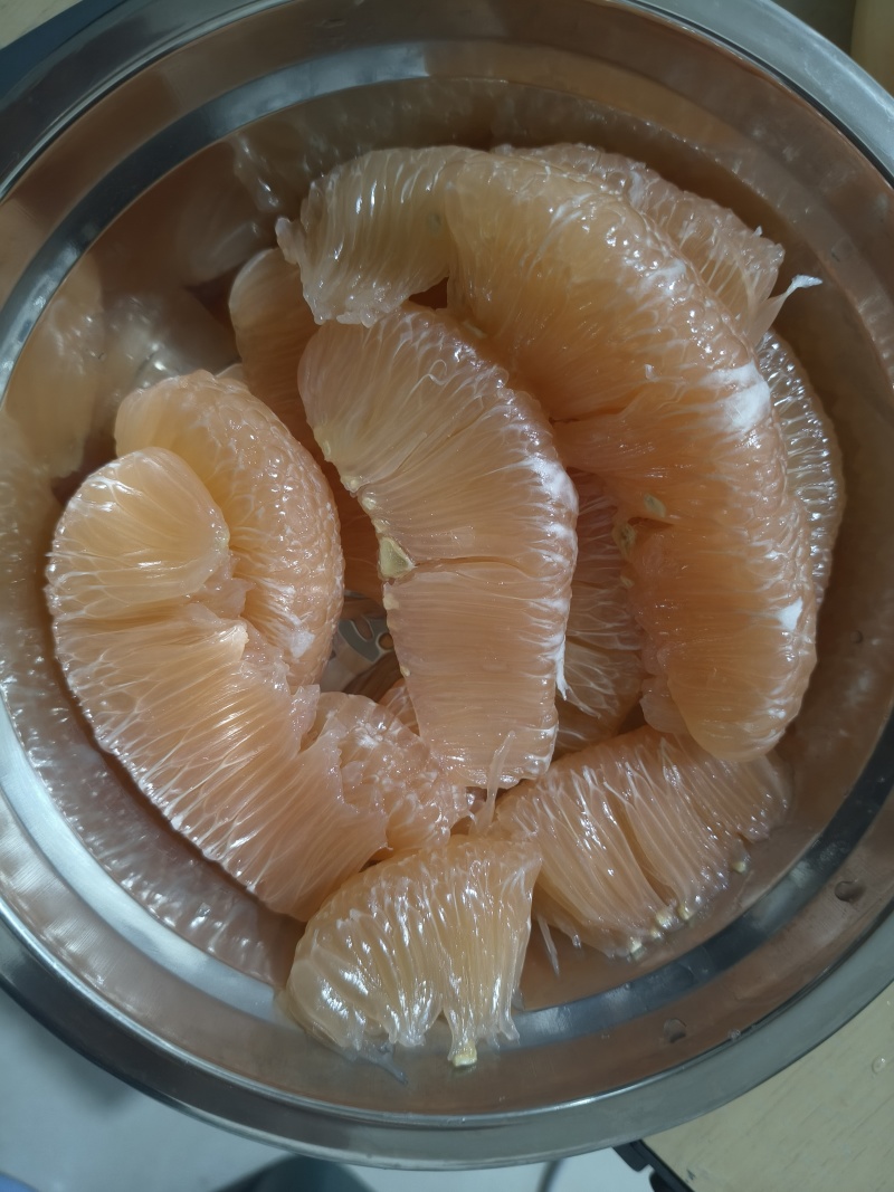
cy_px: 596
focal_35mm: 26
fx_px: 895
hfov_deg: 53.1
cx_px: 447
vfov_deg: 67.3
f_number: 1.8
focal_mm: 4.84
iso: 1600
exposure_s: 1/25
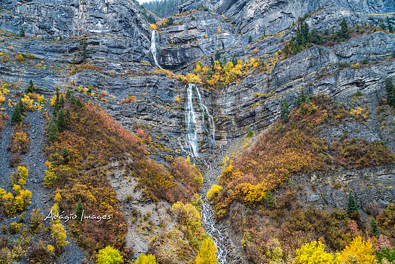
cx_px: 198
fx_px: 379
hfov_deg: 55.1
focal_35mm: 34
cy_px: 132
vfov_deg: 38.4
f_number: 3.5
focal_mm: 23
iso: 500
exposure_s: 1/40
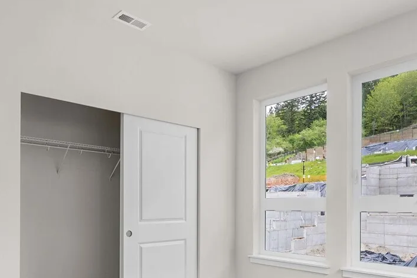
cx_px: 198
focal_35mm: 29
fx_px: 336
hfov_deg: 63.6
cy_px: 211
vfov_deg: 43.4
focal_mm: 12
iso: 1000
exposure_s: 1/25
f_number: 8
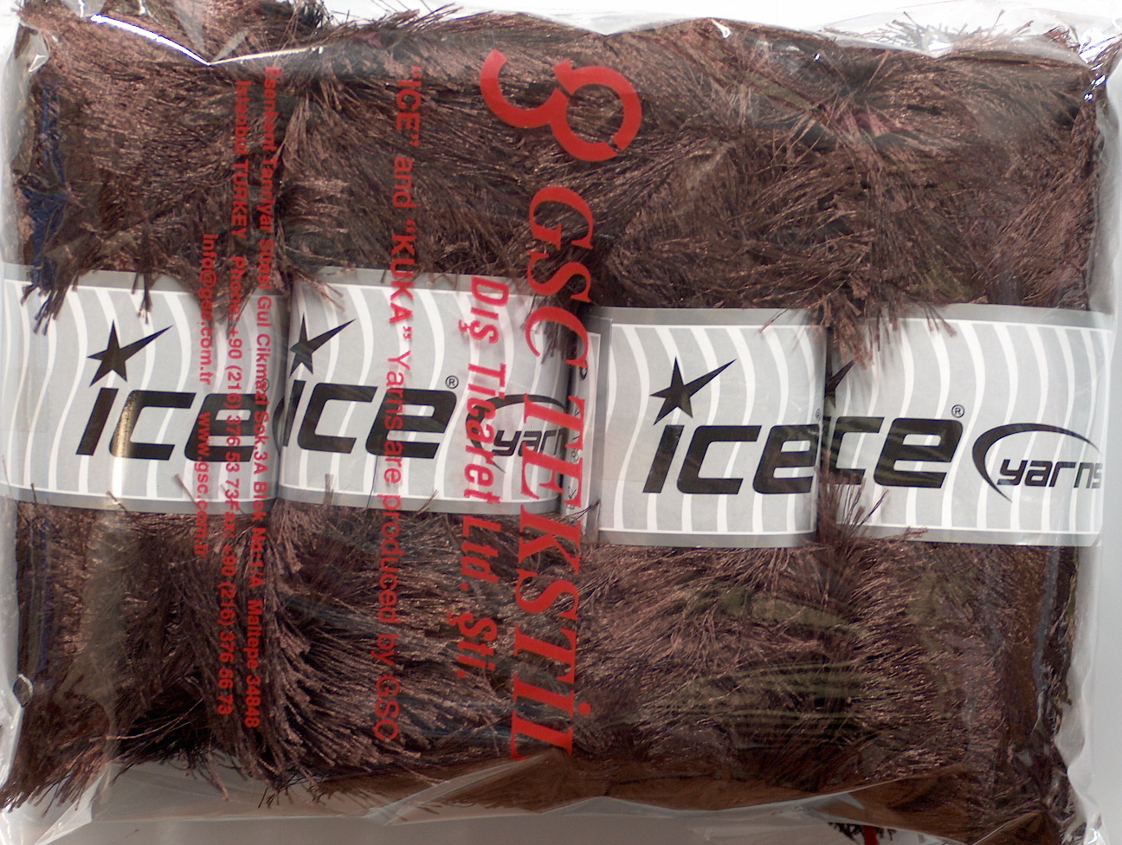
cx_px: 561
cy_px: 422
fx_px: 3214
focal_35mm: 99
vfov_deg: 15.0
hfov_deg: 19.8
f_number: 2.9
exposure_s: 1/1.87
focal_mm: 20.29
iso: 200
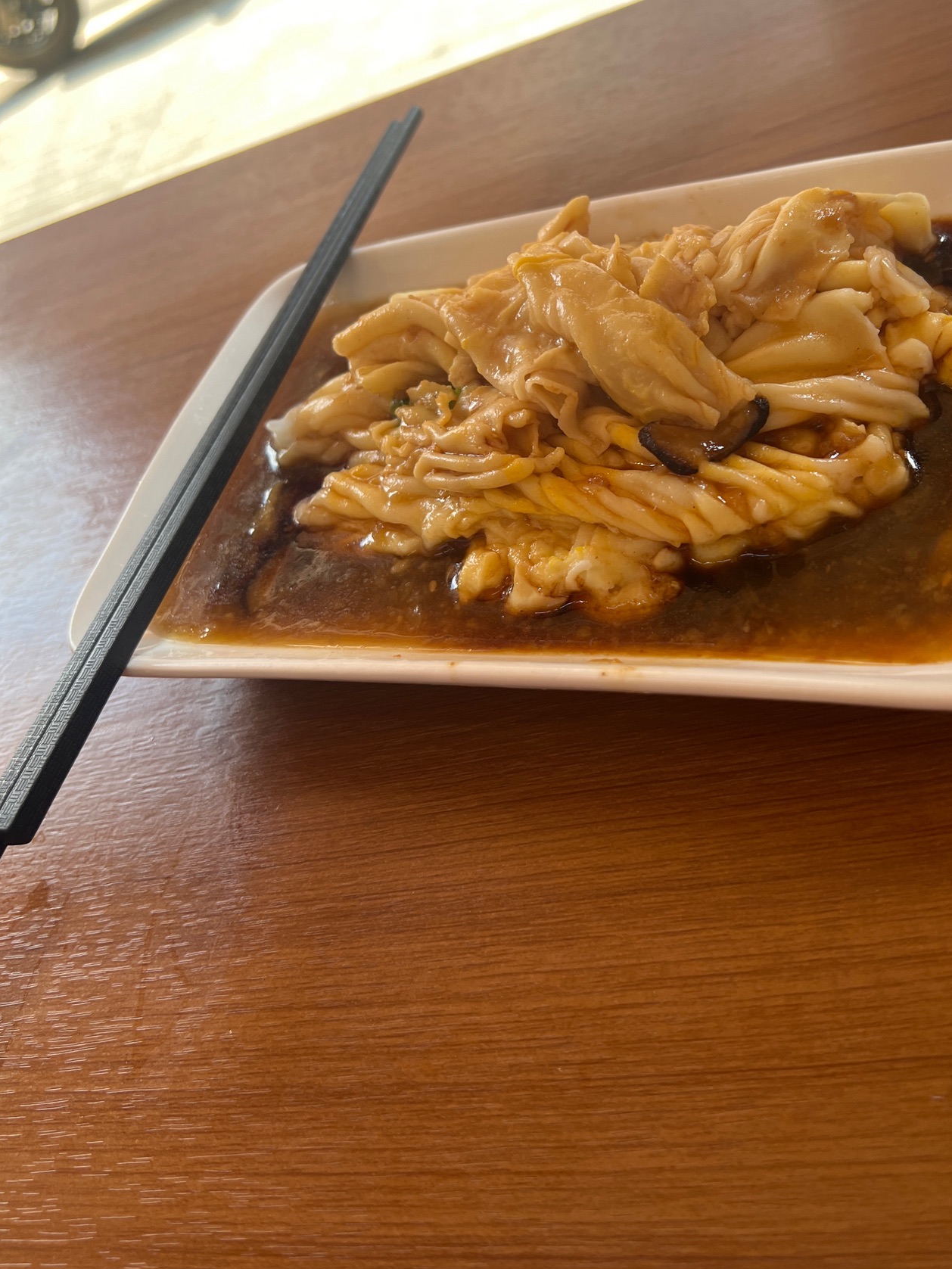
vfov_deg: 58.1
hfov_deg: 45.2
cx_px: 566
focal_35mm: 31
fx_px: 1137
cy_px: 551
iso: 40
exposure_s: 1/128
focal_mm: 5.7
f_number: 1.5
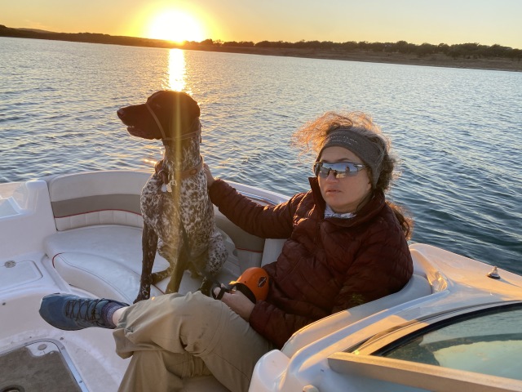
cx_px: 261
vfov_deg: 53.1
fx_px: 392
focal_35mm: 26
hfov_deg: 67.3
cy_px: 196
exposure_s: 1/467
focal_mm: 4.25
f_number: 1.8
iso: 32
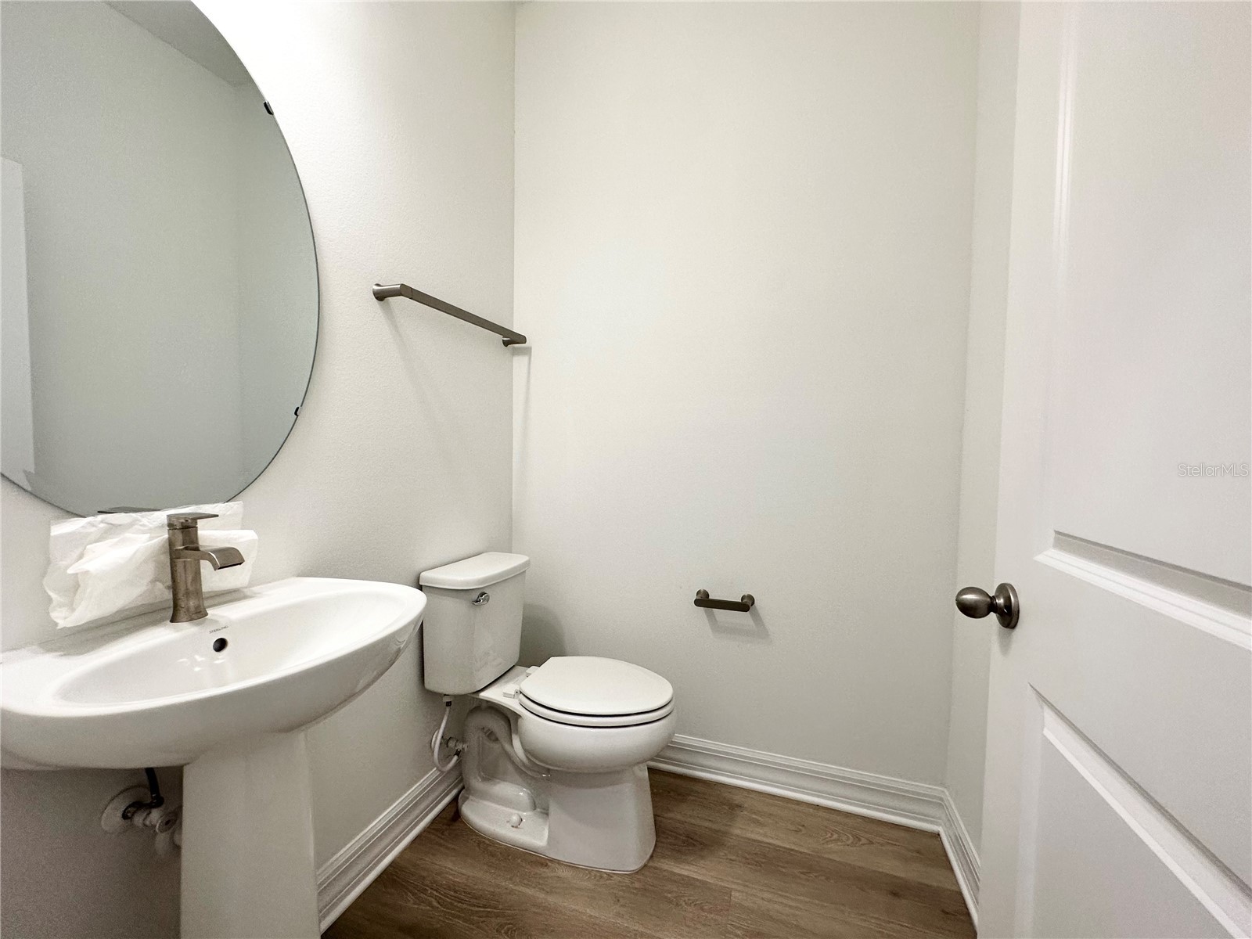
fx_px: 506
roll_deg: -0.8
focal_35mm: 14
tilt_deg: -2.9
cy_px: 470
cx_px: 626
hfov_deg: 102.1
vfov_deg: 85.7
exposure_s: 1/120
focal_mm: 2.22
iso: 160
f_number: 2.2
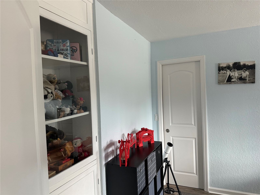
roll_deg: +2.3
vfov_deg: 56.8
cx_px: 130
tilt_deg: -0.8
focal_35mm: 24
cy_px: 98
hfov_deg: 71.6
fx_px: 180
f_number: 1.78
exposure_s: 1/121
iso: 200
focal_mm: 6.86
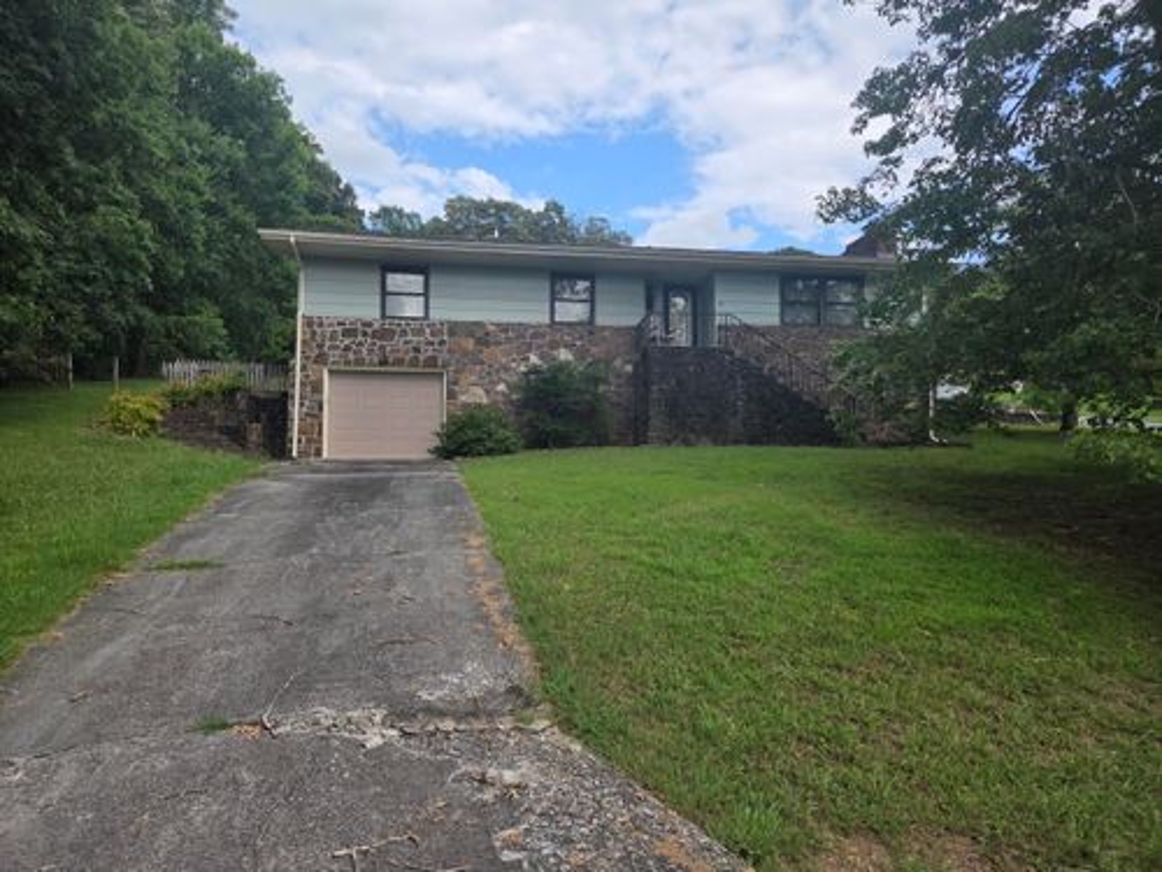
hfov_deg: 73.9
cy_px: 436
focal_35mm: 23
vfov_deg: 58.9
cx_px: 581
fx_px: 772
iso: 80
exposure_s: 1/2352
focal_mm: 5.4
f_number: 1.8
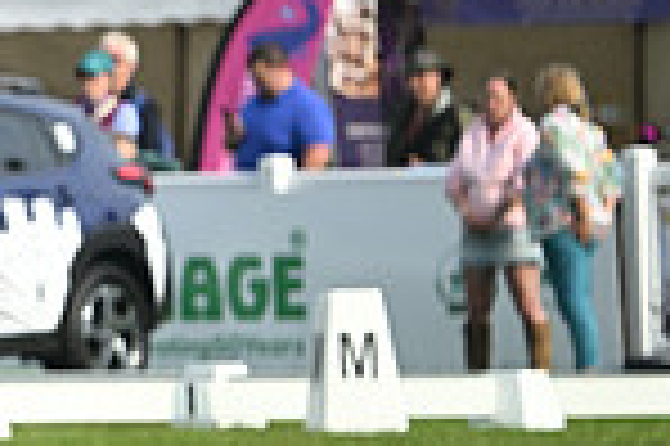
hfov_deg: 2.0
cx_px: -603
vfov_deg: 1.4
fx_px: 18851
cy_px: 119
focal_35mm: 1014
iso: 400
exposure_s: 1/1250
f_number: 5
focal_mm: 260
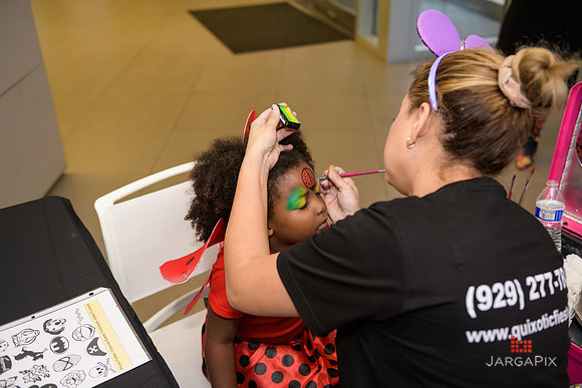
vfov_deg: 36.9
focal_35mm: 36
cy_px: 194
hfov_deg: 53.1
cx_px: 291
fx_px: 582
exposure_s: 1/100
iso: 800
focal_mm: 36
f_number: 3.2
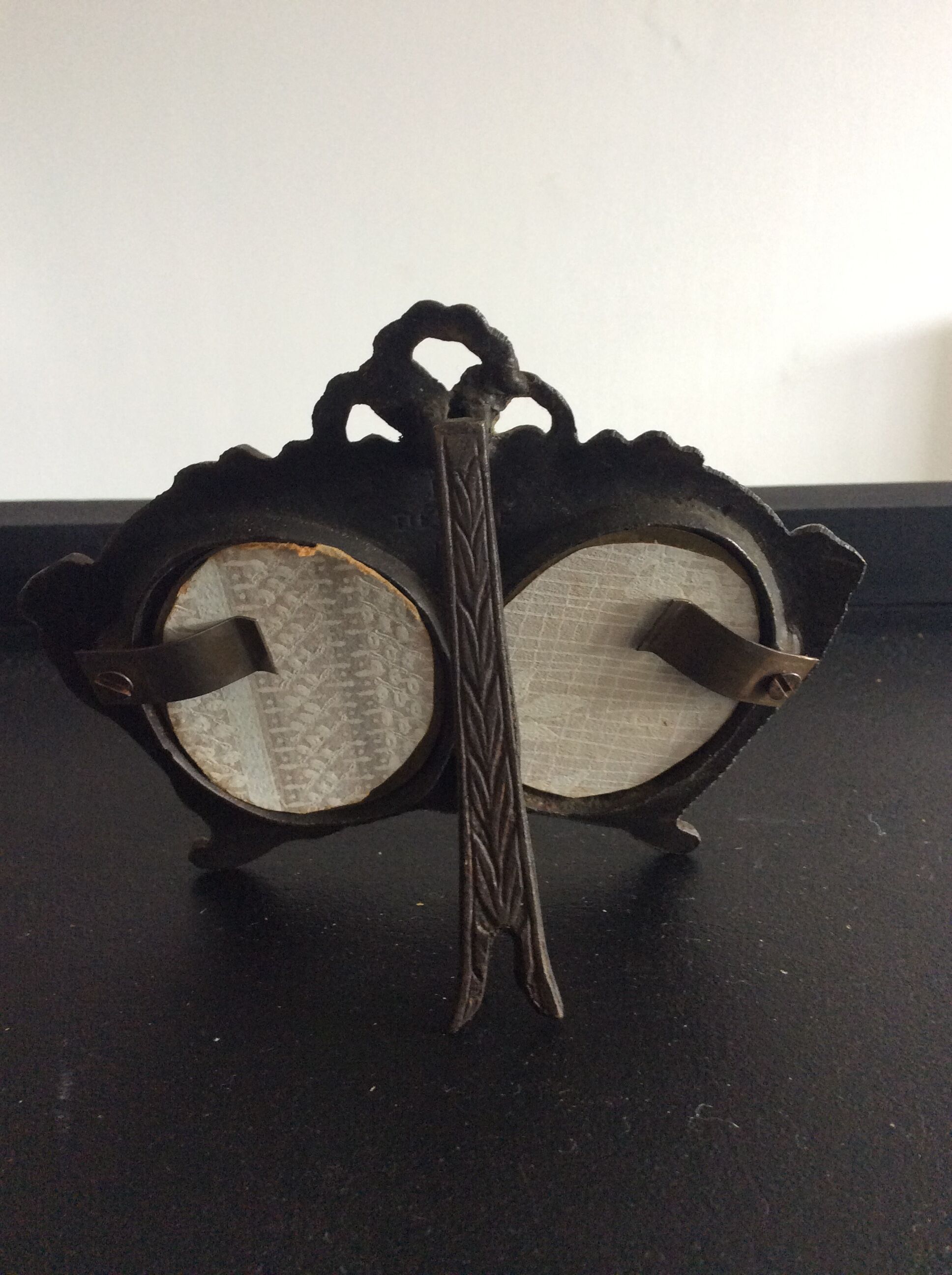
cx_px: 476
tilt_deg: -21.8
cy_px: 638
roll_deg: +1.0
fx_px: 1177
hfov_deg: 44.1
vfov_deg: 56.9
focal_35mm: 32
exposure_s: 1/25
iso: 125
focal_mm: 3.3
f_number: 2.4
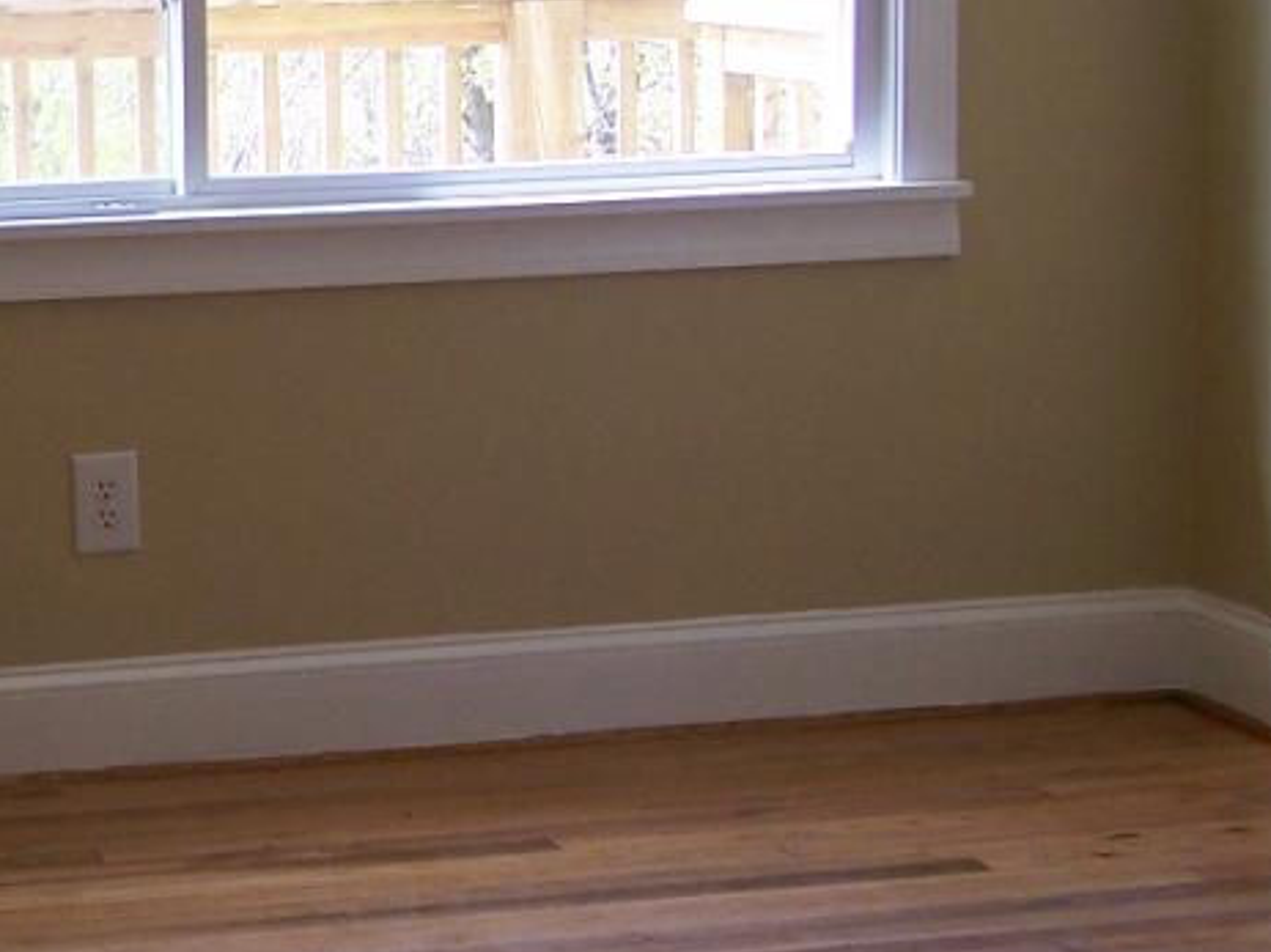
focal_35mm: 105
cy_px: 348
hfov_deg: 18.0
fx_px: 3854
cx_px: -159
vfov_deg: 14.1
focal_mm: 6.3
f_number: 2.8
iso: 80
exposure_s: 1/100
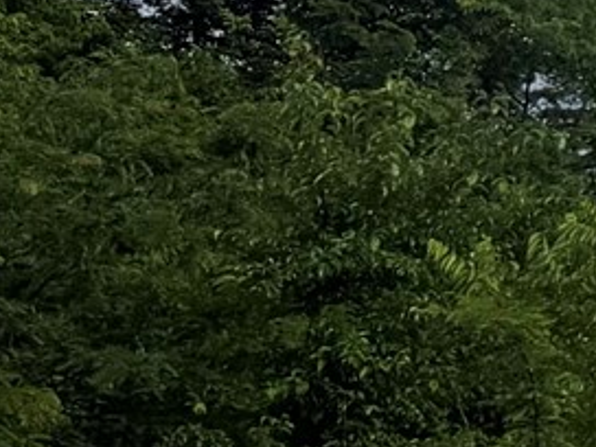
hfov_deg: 8.3
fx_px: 3116
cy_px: -333
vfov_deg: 8.0
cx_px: 2077
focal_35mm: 181
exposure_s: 1/10309
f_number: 1.78
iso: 80
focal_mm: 6.76
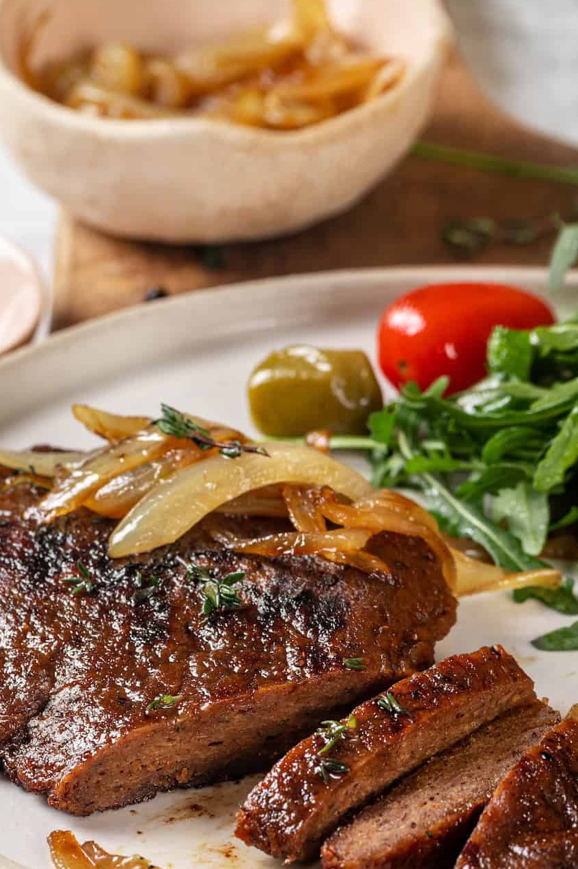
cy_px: 600
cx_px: 224
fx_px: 3618
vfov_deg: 13.7
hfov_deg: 9.1
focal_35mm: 150
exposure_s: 1/125
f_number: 14
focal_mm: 105
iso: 100
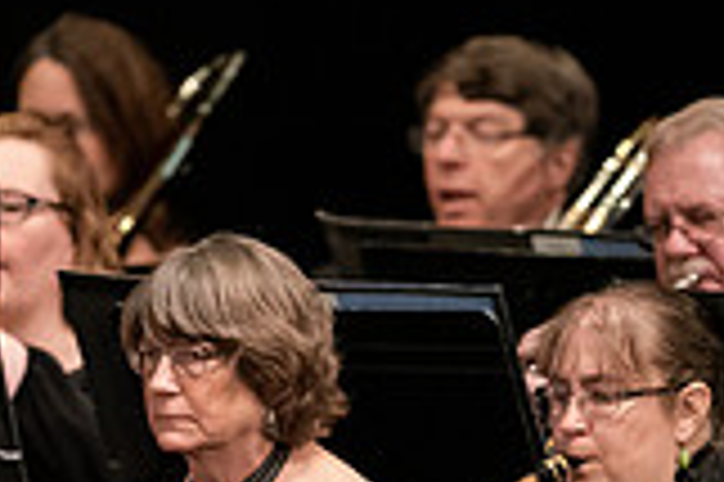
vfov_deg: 1.3
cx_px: 612
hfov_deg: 1.9
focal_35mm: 1081
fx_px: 21718
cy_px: 664
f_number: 3.5
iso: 4000
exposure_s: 1/320
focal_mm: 300
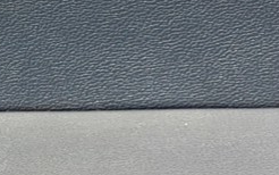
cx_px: 800
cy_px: 165
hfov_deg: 9.5
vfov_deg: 7.3
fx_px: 1362
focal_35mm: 179
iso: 40
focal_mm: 5.4
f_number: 1.8
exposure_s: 1/523
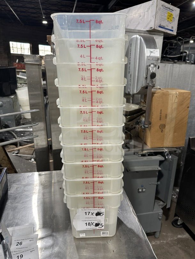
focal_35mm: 24
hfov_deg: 56.8
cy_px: 130
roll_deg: -1.9
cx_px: 98
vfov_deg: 71.6
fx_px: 180
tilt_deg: -18.8
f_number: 1.78
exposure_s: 1/121
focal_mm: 6.86
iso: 200
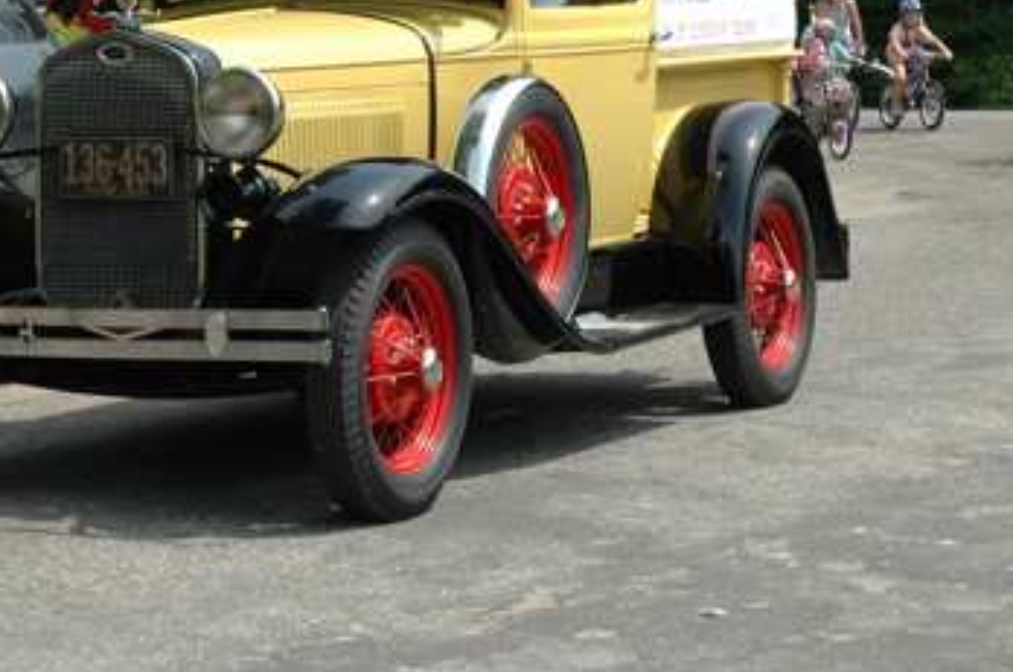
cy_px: 115
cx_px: 186
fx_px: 3569
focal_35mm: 127
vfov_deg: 10.7
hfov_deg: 16.0
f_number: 8
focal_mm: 46
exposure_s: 1/250
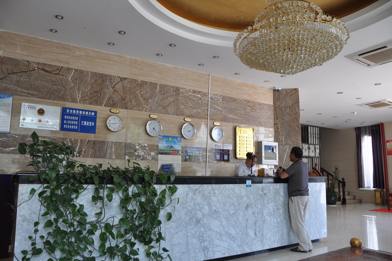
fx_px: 294
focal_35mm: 27
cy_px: 130
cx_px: 196
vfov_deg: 47.8
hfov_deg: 67.4
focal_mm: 18
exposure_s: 1/30
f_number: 5.6
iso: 220
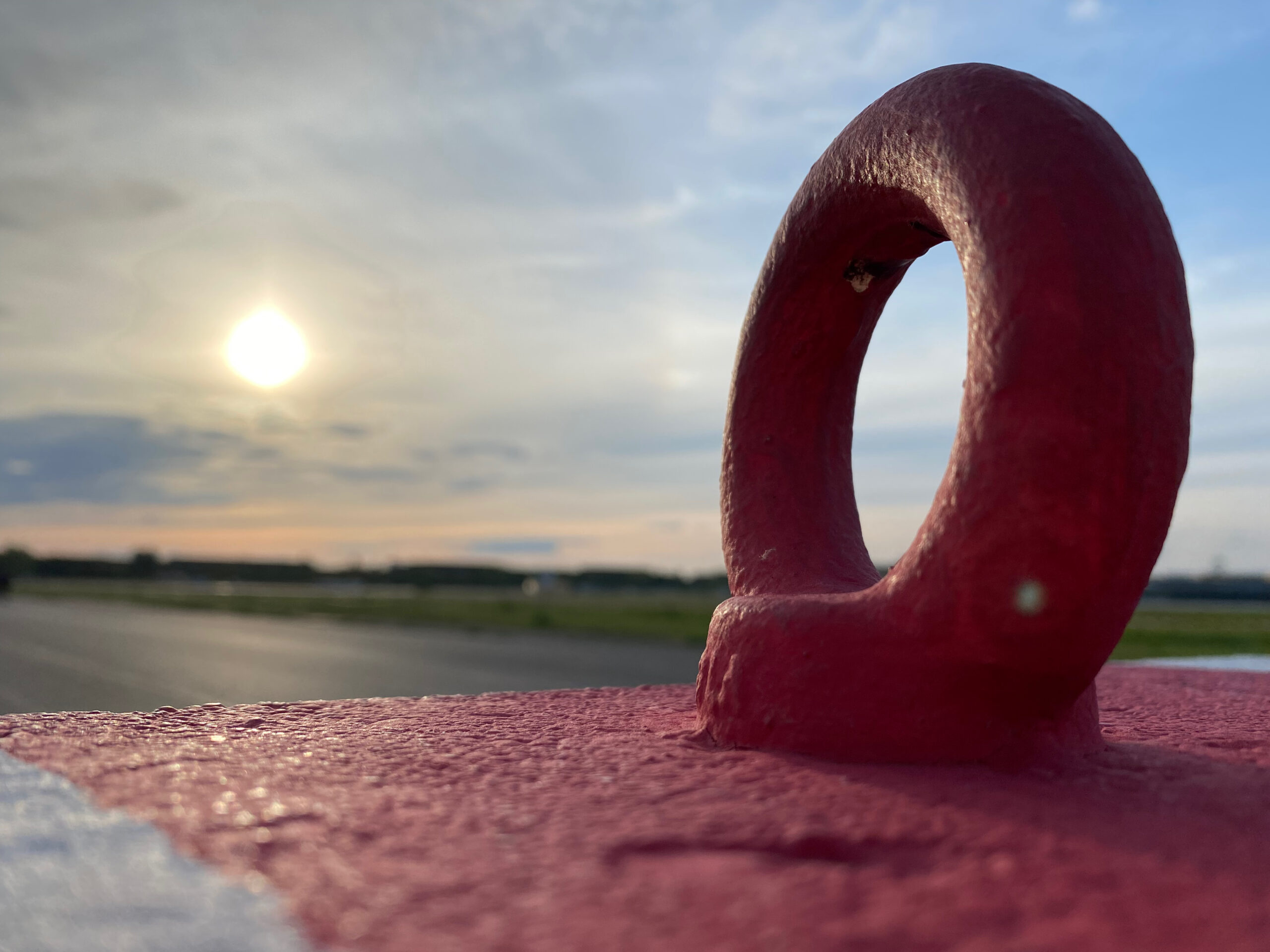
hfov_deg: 67.3
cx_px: 635
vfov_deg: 53.1
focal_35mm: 26
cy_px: 476
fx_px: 954
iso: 32
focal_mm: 4.25
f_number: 1.8
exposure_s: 1/4808
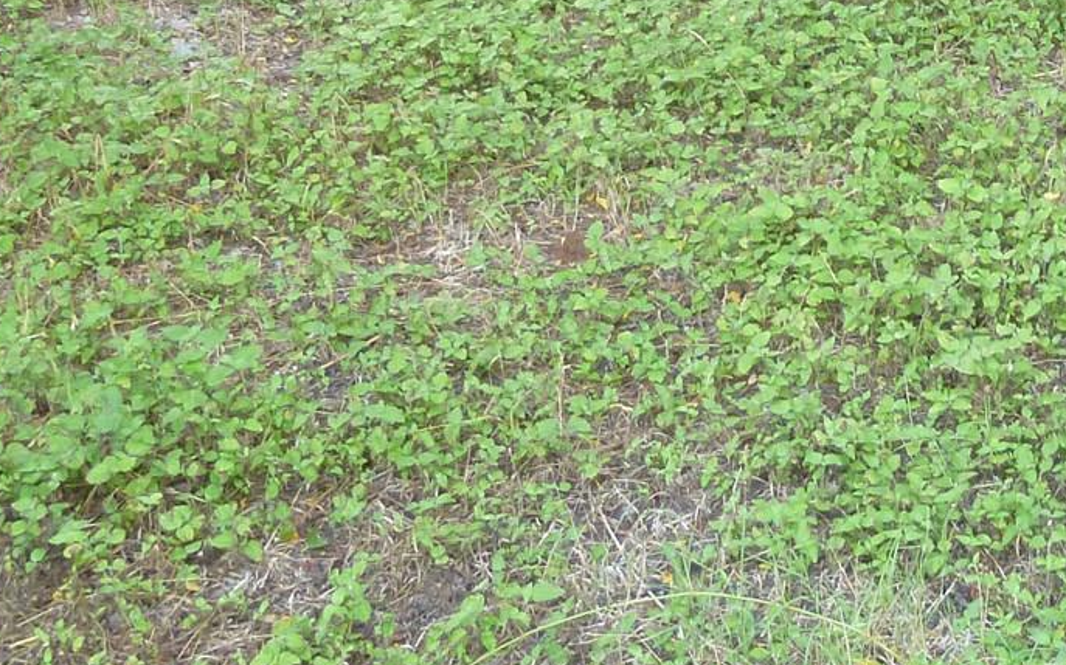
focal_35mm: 79
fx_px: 2295
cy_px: -305
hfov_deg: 25.0
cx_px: 1044
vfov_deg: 15.4
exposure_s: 1/30
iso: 100
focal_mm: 4.5
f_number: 3.3
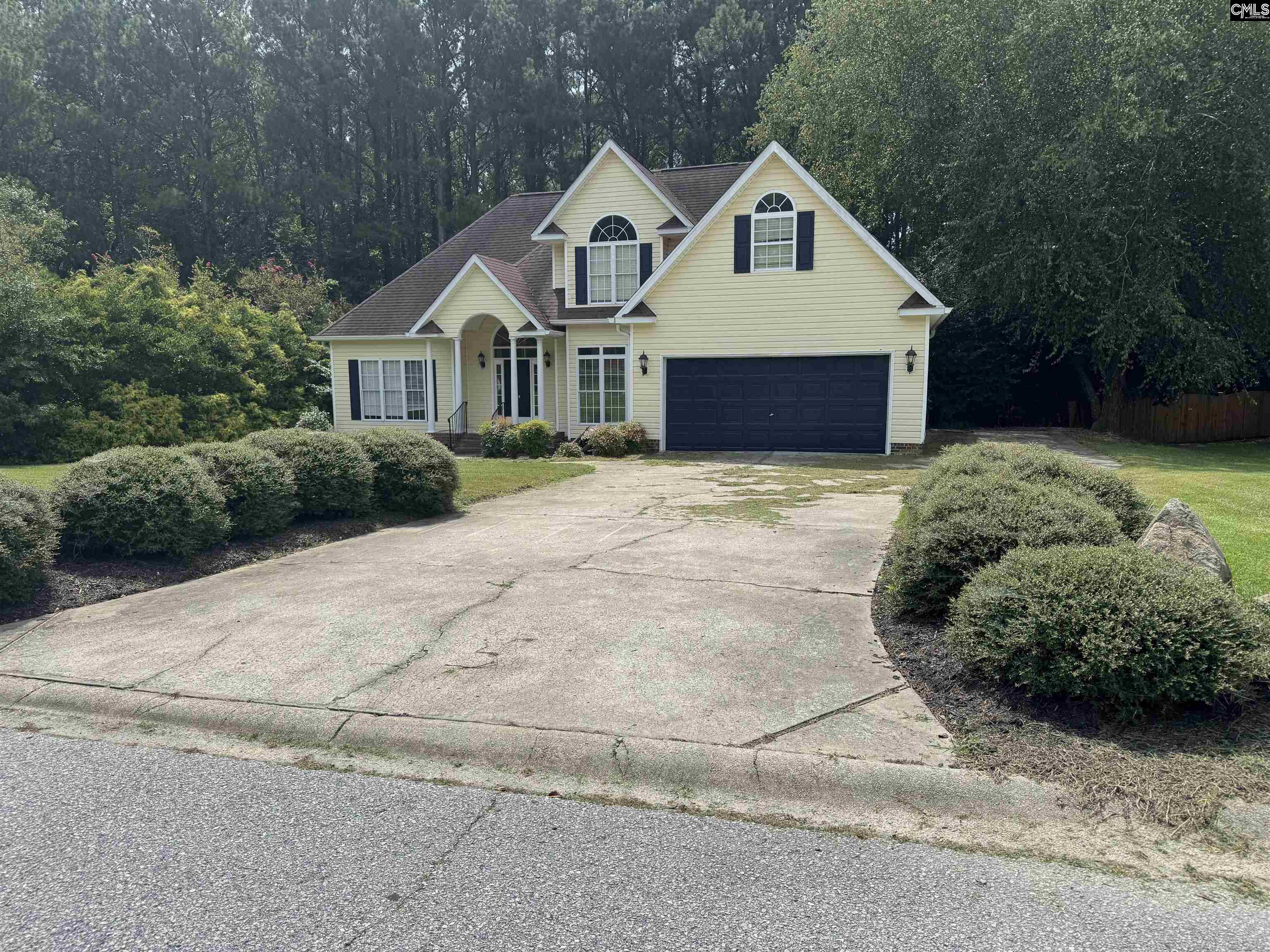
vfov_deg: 56.8
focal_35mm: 24
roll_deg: +0.5
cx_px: 635
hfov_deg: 71.6
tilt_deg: -6.9
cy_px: 476
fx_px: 881
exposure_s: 1/6410
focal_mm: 6.76
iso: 80
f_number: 1.78
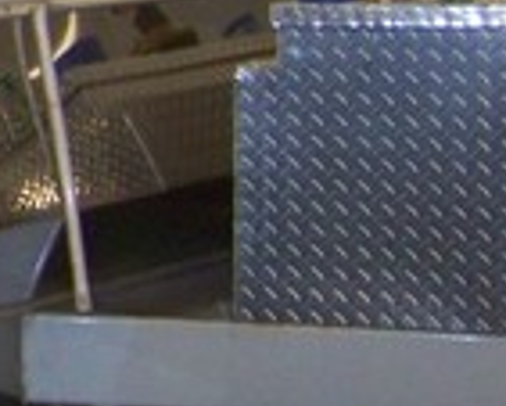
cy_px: -146
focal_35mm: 174
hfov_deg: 10.0
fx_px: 2608
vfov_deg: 8.7
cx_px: -628
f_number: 2.8
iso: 200
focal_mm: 5.85
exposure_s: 1/30
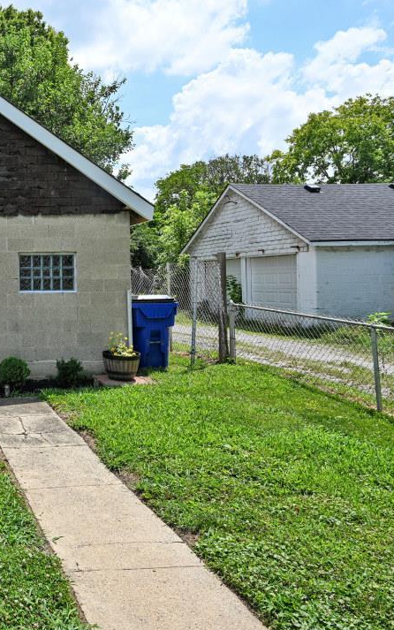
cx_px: -63
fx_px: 515
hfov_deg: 34.6
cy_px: 270
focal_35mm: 30
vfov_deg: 62.6
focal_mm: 14
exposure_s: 1/400
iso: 100
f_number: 7.1
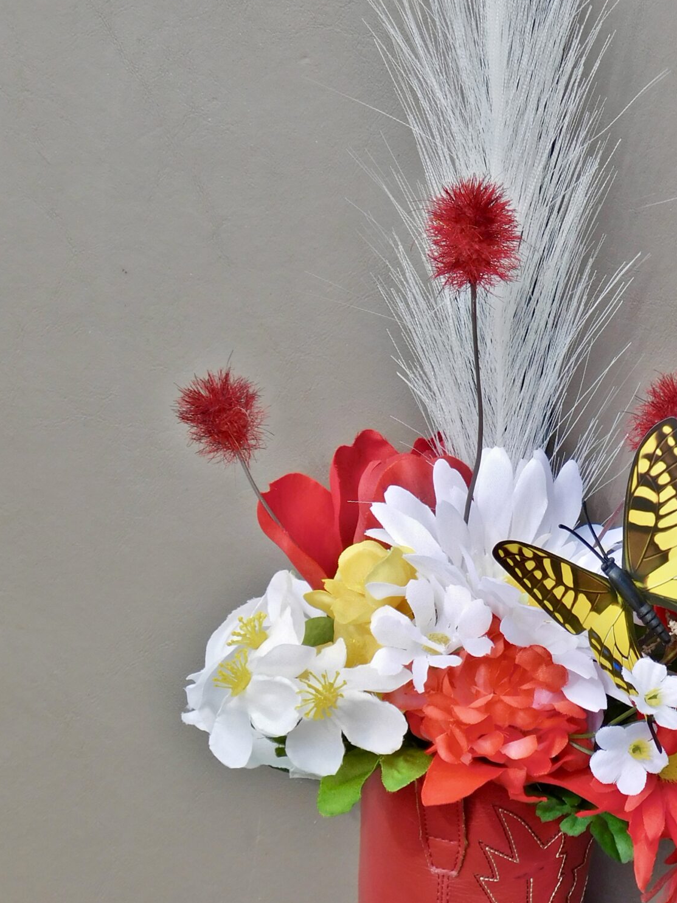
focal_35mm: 69
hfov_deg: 20.9
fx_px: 1799
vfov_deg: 28.1
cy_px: 546
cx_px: 582
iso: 125
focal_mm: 7.1
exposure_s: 1/800
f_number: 3.6
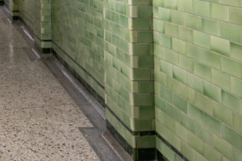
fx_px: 423
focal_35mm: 63
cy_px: -23
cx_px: -50
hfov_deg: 27.9
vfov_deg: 20.4
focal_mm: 19
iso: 100
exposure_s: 1
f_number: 8
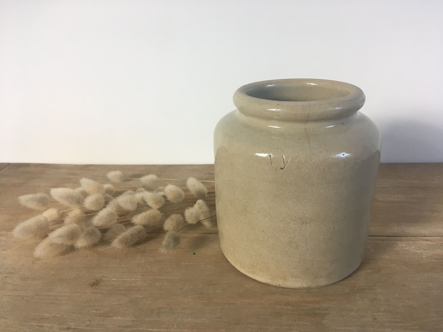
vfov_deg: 48.2
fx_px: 371
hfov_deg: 61.7
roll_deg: +0.7
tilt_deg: -20.9
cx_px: 222
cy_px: 166
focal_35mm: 29
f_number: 2.2
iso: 32
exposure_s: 1/33
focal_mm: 4.15
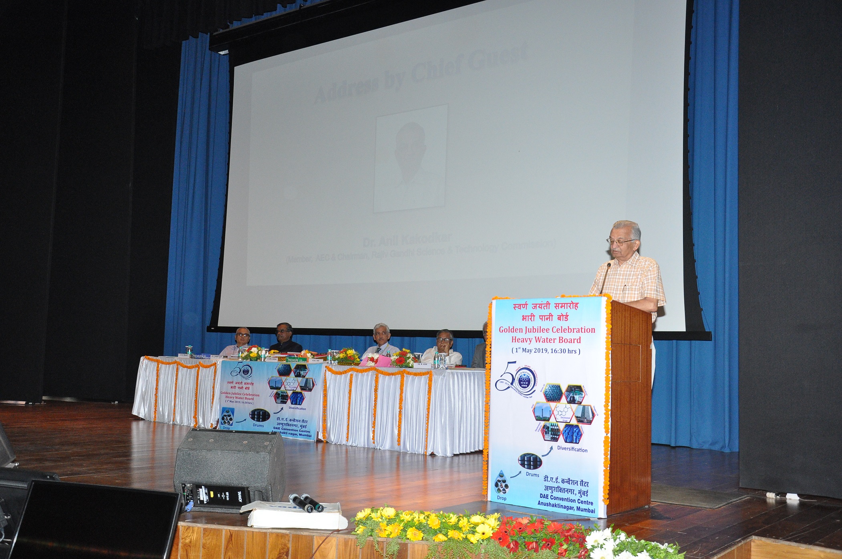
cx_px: 421
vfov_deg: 35.4
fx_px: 876
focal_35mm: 38
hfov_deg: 51.3
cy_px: 280
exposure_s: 1/125
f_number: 5.6
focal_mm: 25
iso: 1600
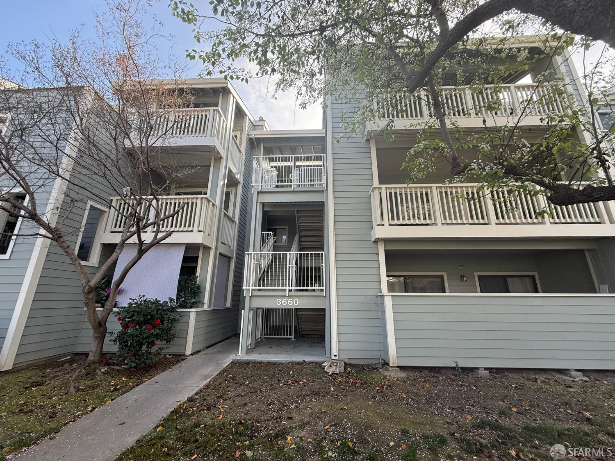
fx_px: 249
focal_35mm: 14
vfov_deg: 85.7
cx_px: 308
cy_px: 230
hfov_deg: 102.1
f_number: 2.2
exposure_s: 1/390
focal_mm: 2.22
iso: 64
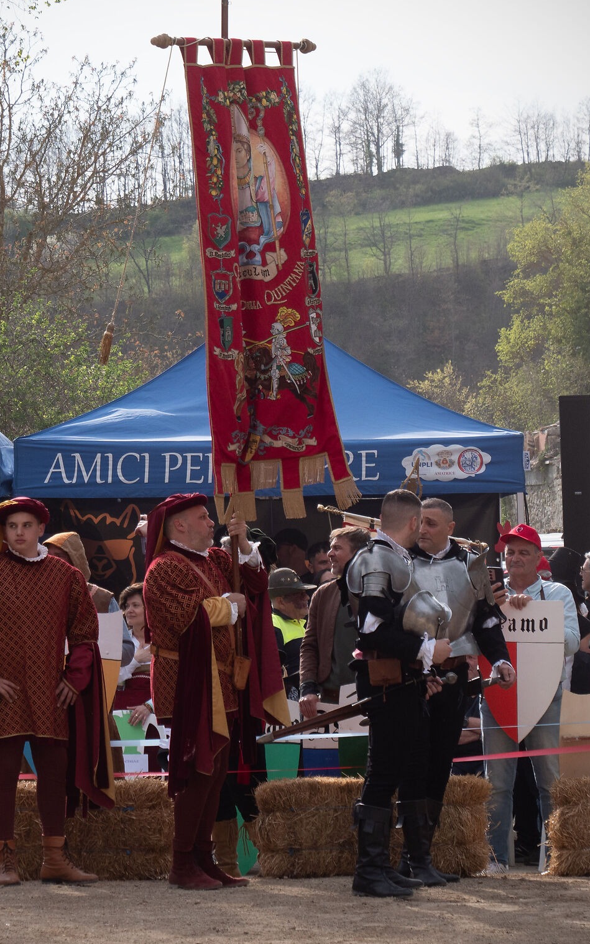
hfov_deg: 6.5
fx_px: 5173
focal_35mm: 201
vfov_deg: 10.4
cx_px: 204
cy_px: 451
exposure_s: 1/500
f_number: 5.6
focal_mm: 60
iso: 200
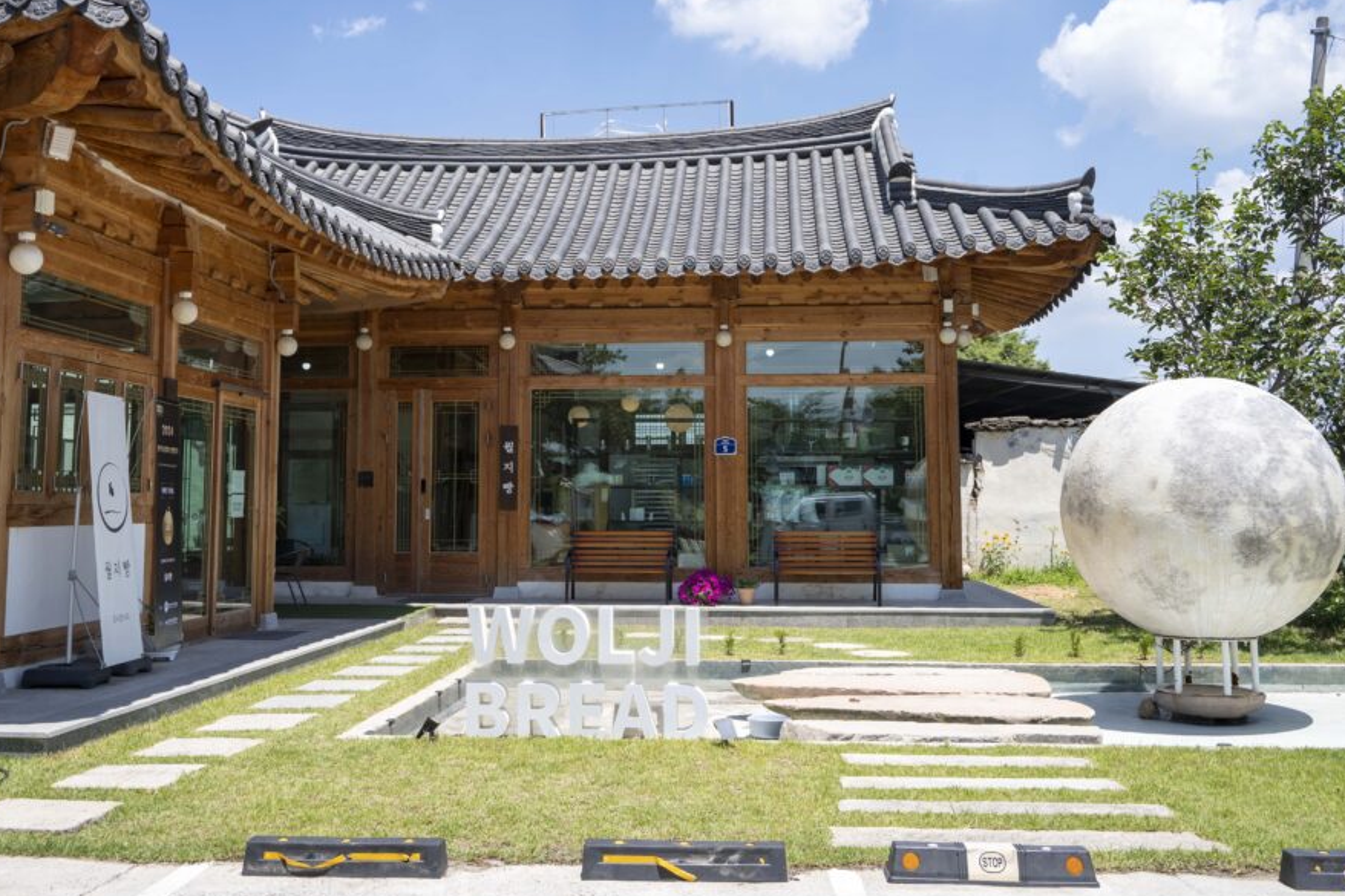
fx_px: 1307
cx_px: 643
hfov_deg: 54.4
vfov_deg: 37.8
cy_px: 387
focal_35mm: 35
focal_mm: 30
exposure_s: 1/125
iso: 100
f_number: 9
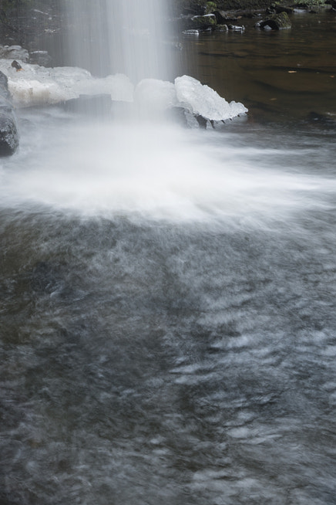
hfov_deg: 14.0
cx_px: -96
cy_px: -124
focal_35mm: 94
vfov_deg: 20.1
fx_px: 1316
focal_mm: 30
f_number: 16
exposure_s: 1
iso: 100
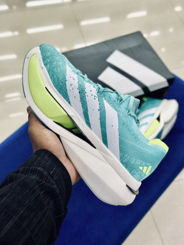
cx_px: 91
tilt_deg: -57.2
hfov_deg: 29.7
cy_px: 123
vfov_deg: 38.9
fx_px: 347
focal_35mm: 49
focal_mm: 6.86
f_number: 1.78
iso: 64
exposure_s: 1/133
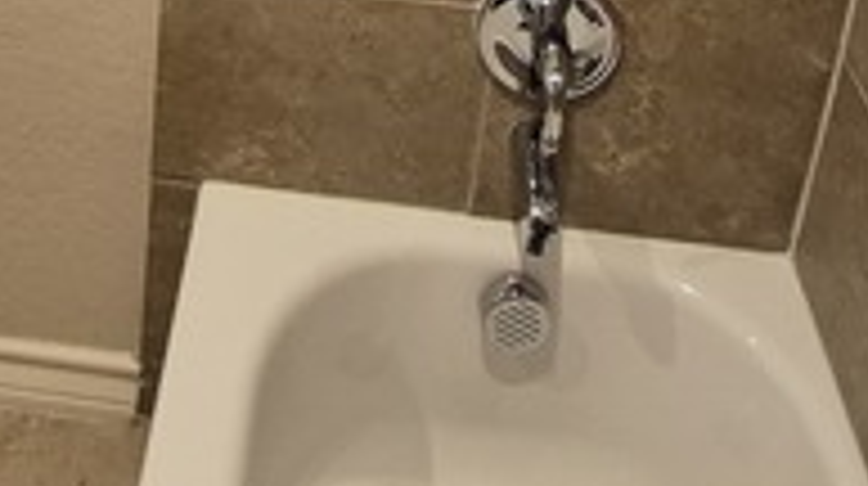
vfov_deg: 17.7
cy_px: -490
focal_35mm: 47
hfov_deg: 43.5
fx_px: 1080
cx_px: 346
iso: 250
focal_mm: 1.74
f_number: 2.2
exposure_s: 1/60
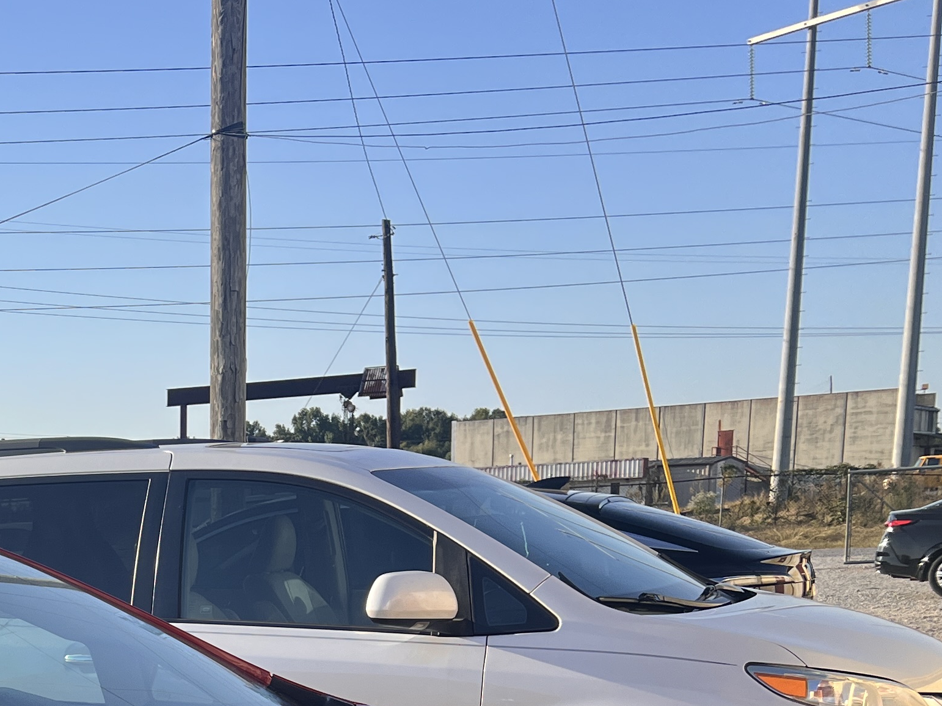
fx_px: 1850
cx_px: -198
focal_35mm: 68
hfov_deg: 25.5
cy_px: 883
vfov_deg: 20.1
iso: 50
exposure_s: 1/1266
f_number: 1.5
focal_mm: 5.7
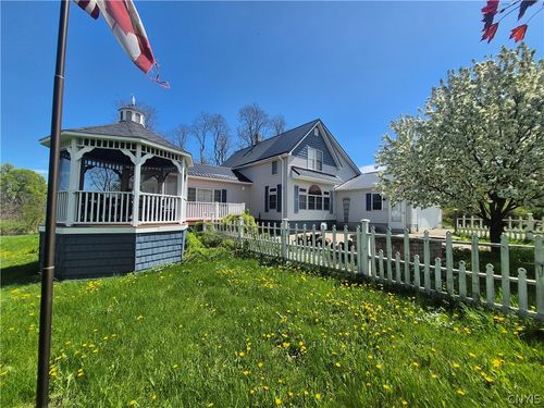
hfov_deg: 106.2
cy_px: 204
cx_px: 272
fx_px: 204
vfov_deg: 89.9
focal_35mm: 13
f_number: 2.2
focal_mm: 1.74
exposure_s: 1/2048
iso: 50
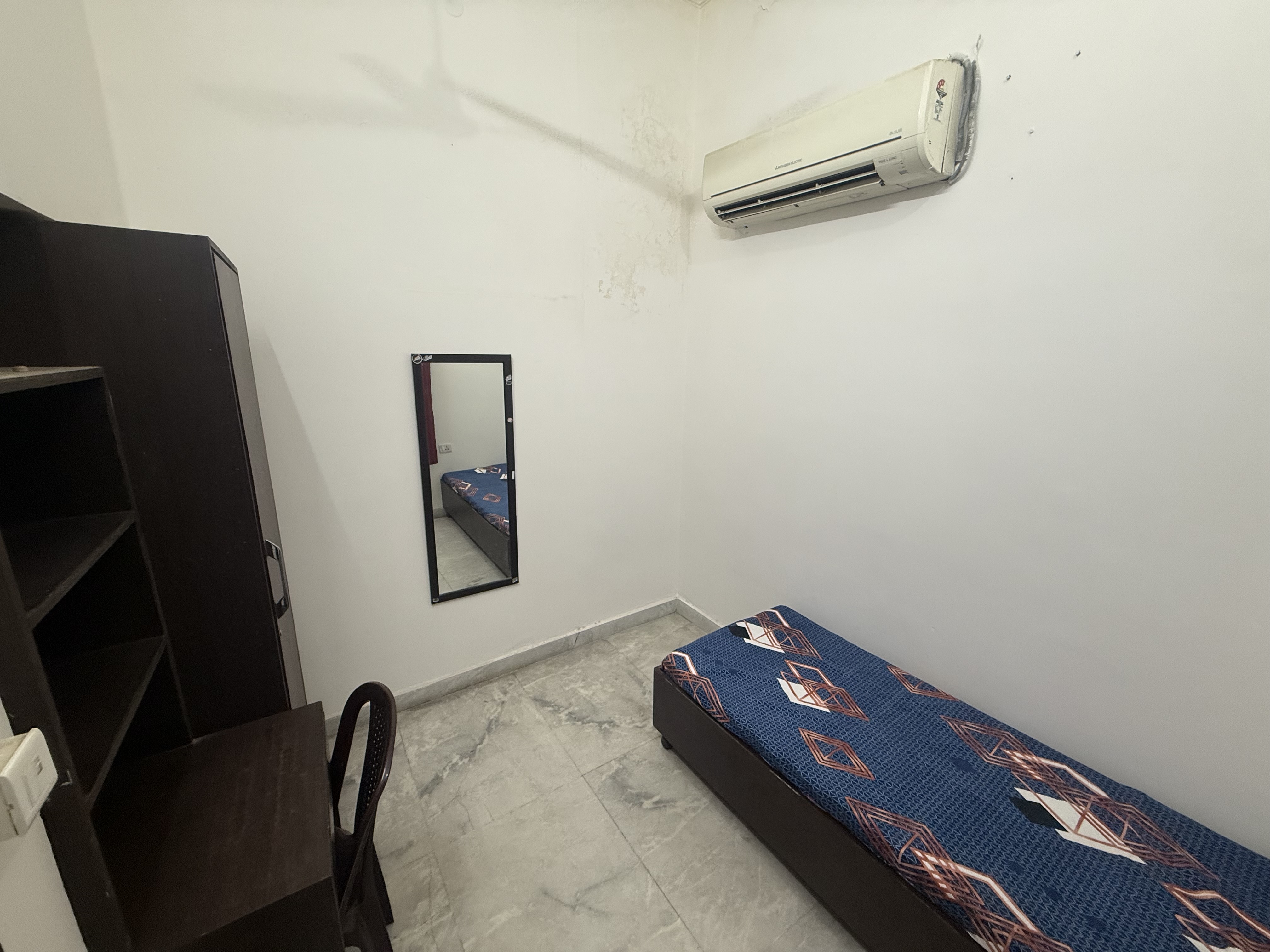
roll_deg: -1.4
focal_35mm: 14
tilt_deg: -13.8
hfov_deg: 102.1
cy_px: 476
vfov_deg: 85.7
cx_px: 635
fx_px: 514
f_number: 2.2
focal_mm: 2.22
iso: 200
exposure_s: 1/100
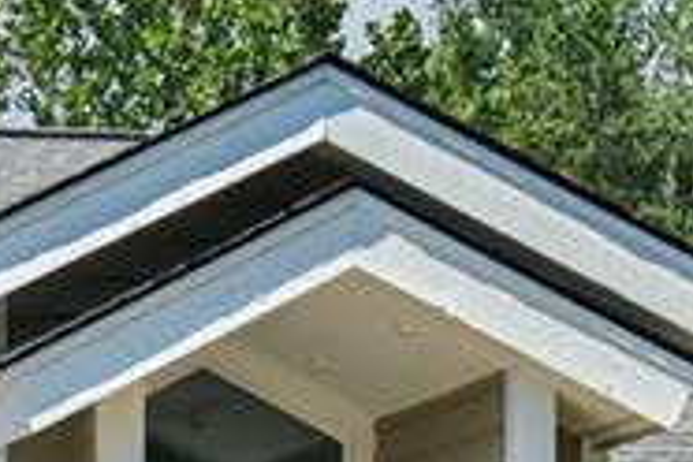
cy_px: 851
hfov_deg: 9.3
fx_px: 4235
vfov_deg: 6.1
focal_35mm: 220
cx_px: -19
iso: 1600
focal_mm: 40
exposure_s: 1/640
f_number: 13
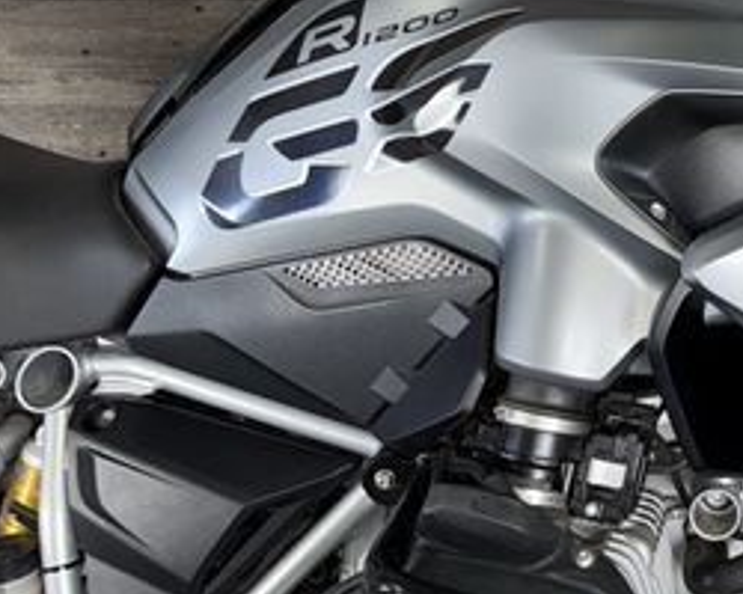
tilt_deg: -13.4
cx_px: 838
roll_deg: +0.2
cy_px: 77
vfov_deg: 24.8
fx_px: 1319
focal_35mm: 60
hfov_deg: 28.3
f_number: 1.78
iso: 80
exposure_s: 1/27
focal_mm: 6.76
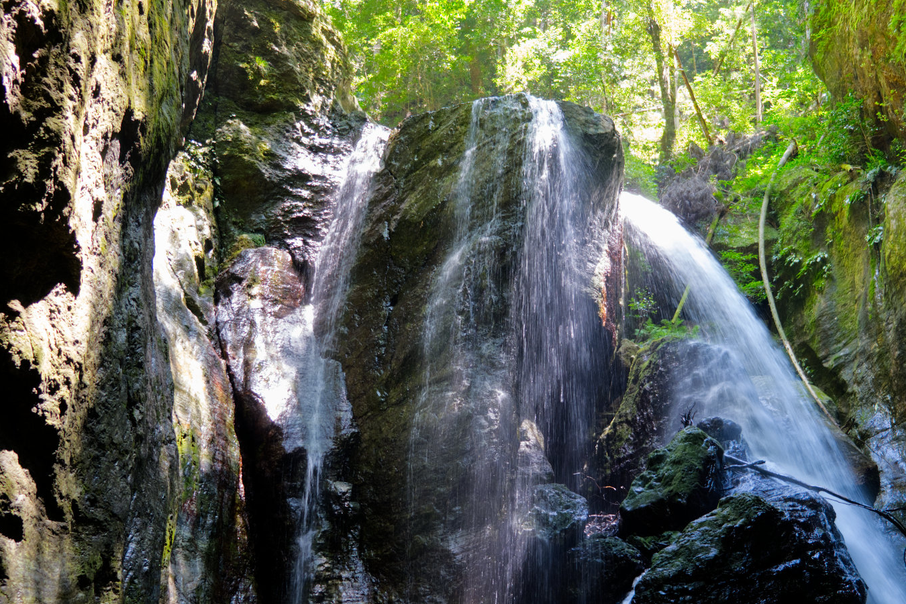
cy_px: 381
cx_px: 542
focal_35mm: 36
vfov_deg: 36.6
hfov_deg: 52.8
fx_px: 906
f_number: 2.8
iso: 200
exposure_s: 1/26
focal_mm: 18
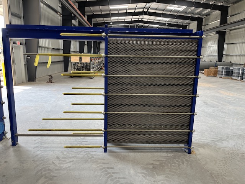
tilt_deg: -10.1
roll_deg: -0.8
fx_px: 184
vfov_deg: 53.1
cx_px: 122
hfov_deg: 67.3
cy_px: 92
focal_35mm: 26
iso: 64
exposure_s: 1/122
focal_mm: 5.1
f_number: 1.6
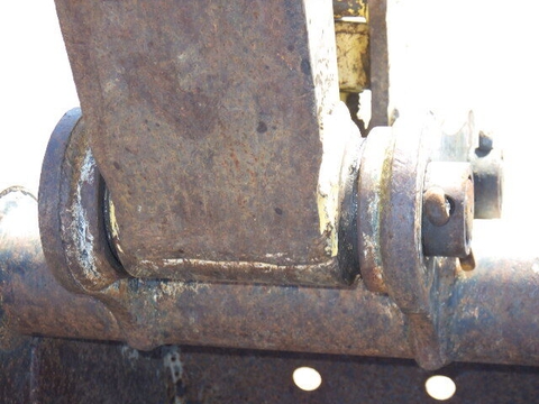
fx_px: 1199
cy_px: 202
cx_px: 270
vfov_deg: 19.1
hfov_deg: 25.3
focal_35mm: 77
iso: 125
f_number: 4.8
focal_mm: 13.7
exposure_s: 1/80
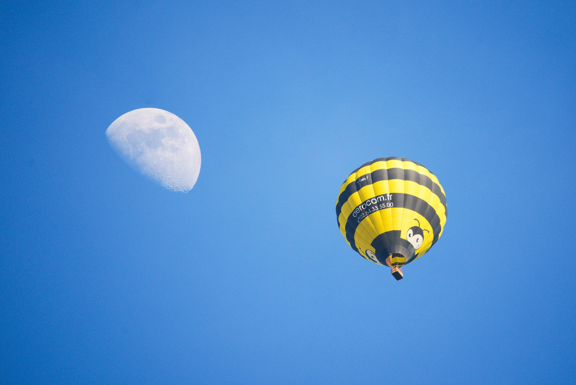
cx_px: 288
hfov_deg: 3.4
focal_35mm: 600
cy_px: 192
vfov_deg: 2.3
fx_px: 9604
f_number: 6.3
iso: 640
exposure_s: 1/500
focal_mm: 600
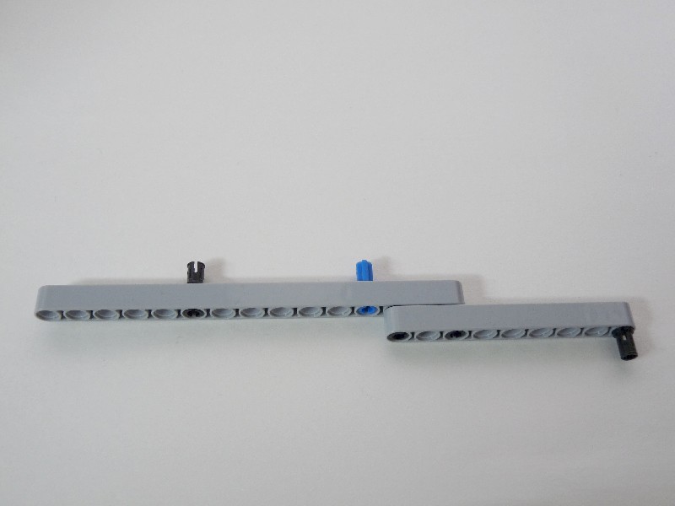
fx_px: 780
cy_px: 253
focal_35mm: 40
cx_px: 338
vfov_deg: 36.0
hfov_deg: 46.8
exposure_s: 1/13
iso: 100
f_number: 3
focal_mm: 7.2
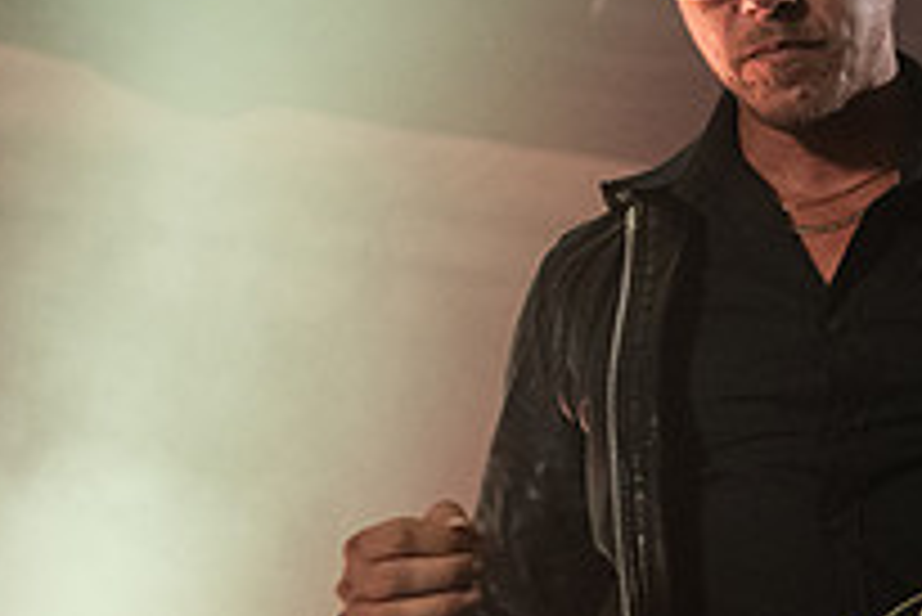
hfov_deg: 14.5
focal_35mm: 136
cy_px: 402
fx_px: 3485
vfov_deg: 10.1
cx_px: 1129
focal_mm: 48
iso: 3200
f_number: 3.2
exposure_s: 1/160
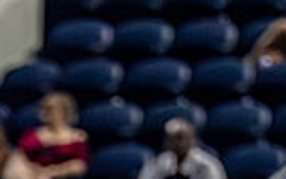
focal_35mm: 1415
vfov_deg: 0.9
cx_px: -17
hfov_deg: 1.5
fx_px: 11038
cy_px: 547
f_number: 2.8
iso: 5000
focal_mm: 200
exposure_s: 1/2000
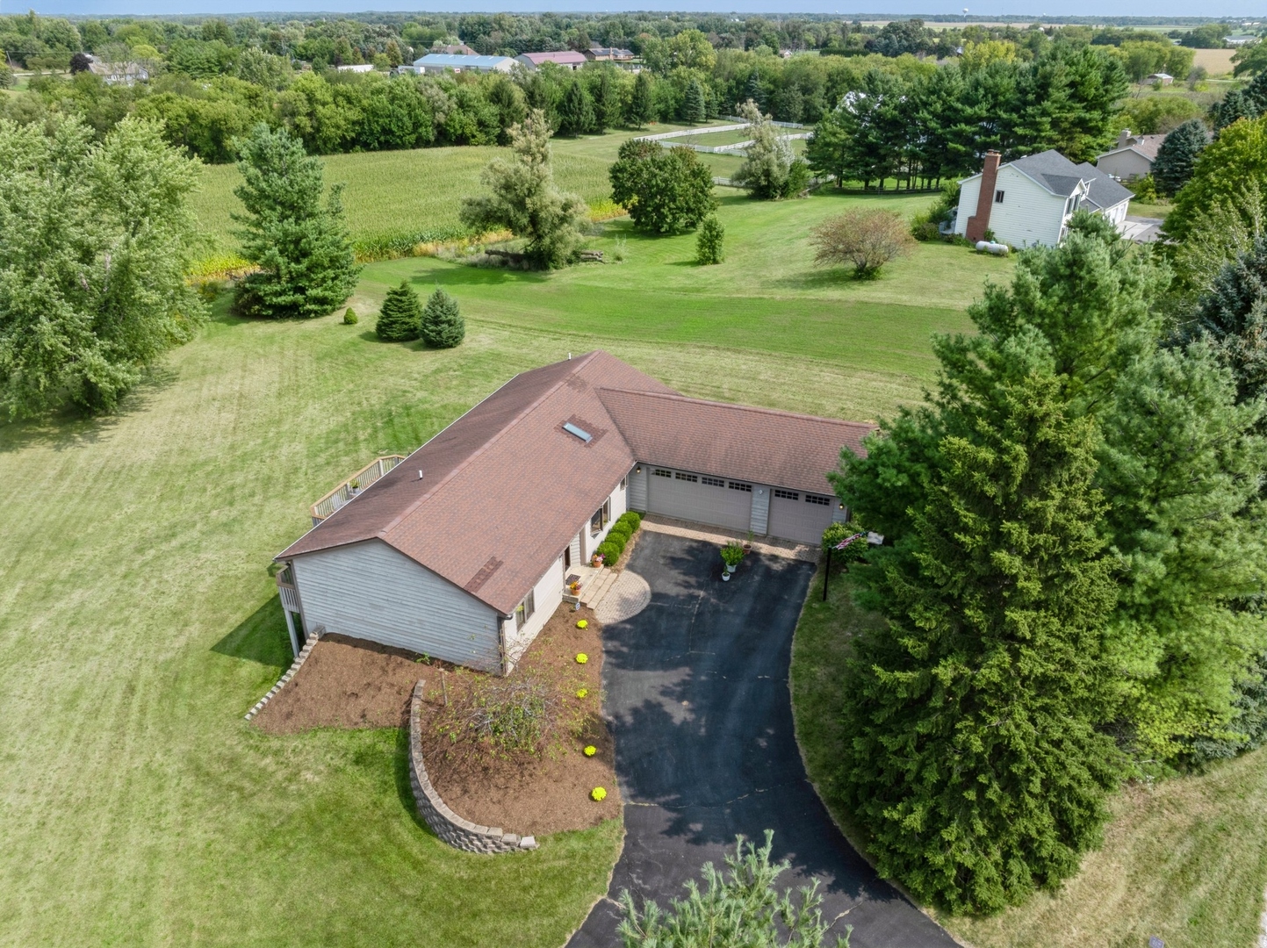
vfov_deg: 56.8
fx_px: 878
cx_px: 634
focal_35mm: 24
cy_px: 474
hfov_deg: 71.6
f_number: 11
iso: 100
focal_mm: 12.29
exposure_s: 1/200
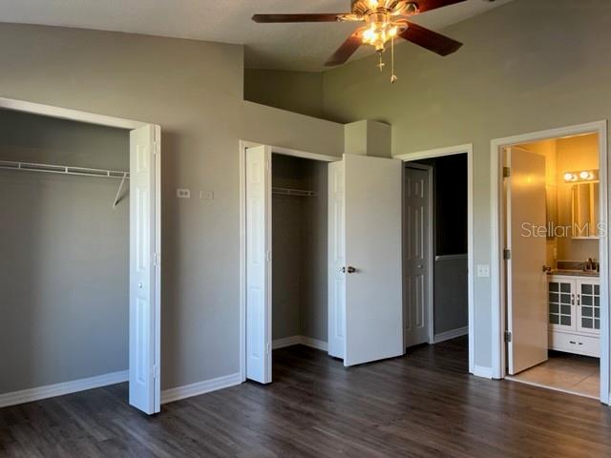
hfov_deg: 67.3
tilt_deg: +0.5
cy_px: 229
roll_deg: +0.1
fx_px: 459
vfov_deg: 53.1
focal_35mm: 26
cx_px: 306
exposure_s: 1/120
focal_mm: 5.7
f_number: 1.5
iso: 64
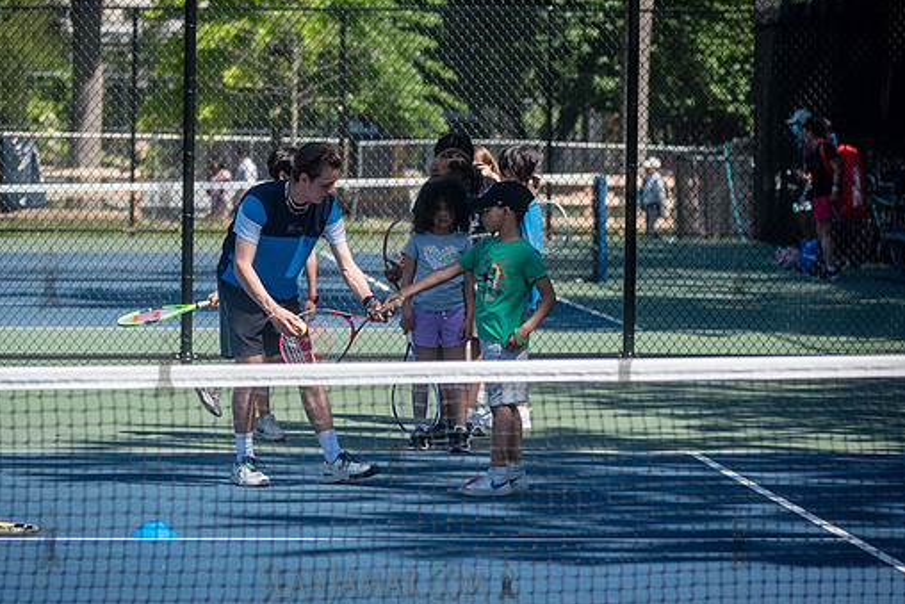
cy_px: 202
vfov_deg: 6.5
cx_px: 282
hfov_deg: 9.7
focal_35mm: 211
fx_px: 5305
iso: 200
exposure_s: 1/800
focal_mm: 145
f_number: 5
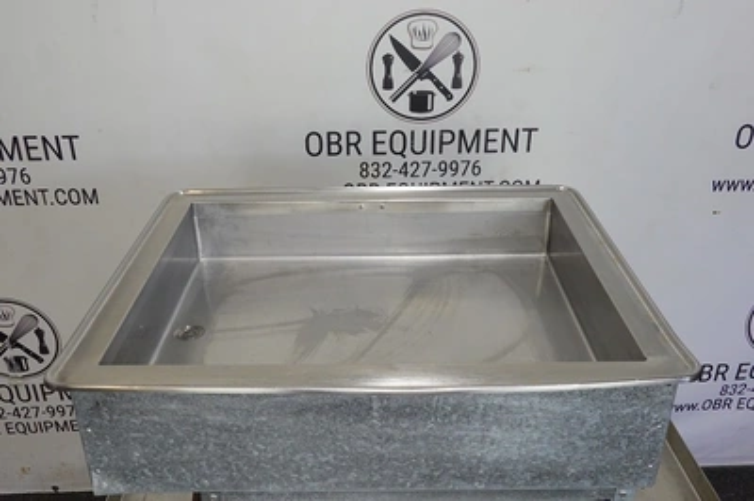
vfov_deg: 38.8
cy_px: 250
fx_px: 712
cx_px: 377
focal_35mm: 34
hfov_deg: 55.8
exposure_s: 1/40
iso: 1000
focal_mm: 12.76
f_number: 9
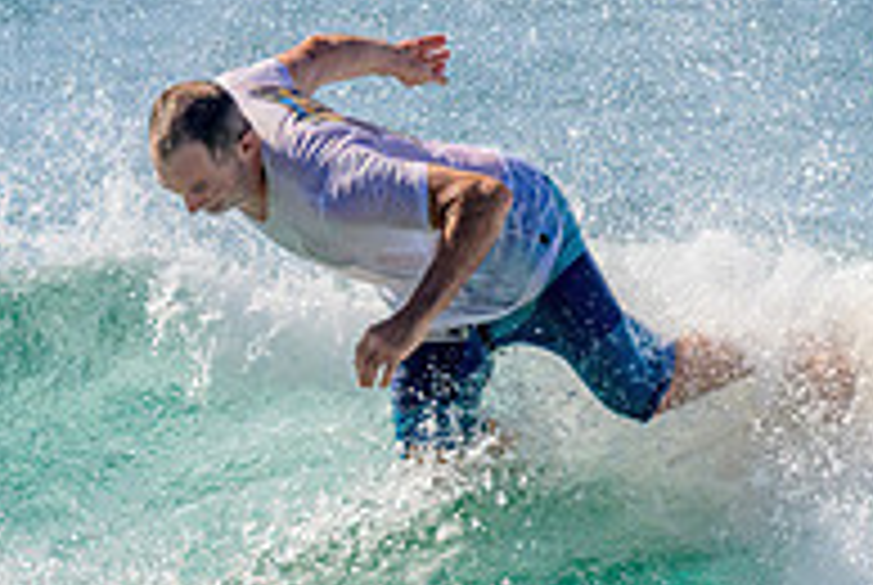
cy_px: 916
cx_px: -106
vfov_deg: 0.6
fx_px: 55106
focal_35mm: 2269
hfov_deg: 0.9
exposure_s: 1/2000
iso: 560
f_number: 11
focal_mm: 560
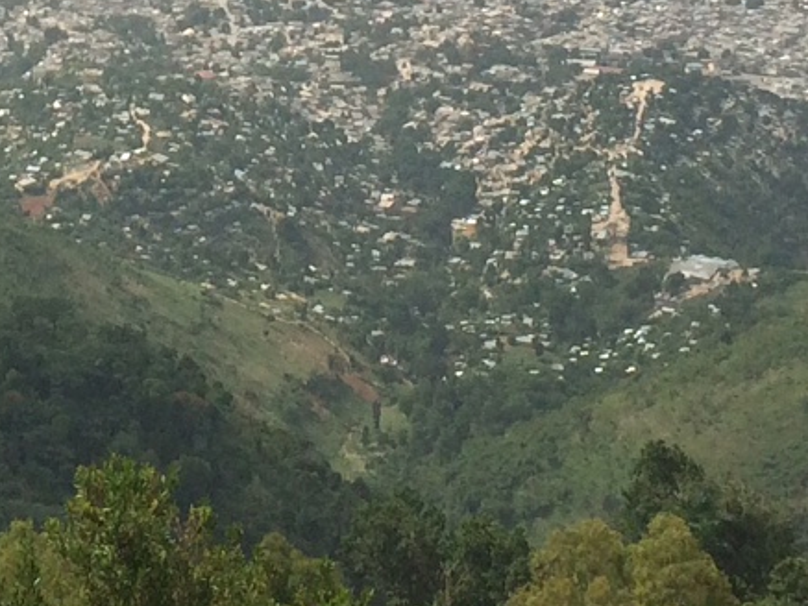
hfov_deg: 14.3
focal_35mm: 136
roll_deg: +2.0
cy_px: -261
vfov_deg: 10.6
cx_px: 68
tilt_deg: -12.8
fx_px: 3175
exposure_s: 1/4115
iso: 32
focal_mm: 4.15
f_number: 2.2
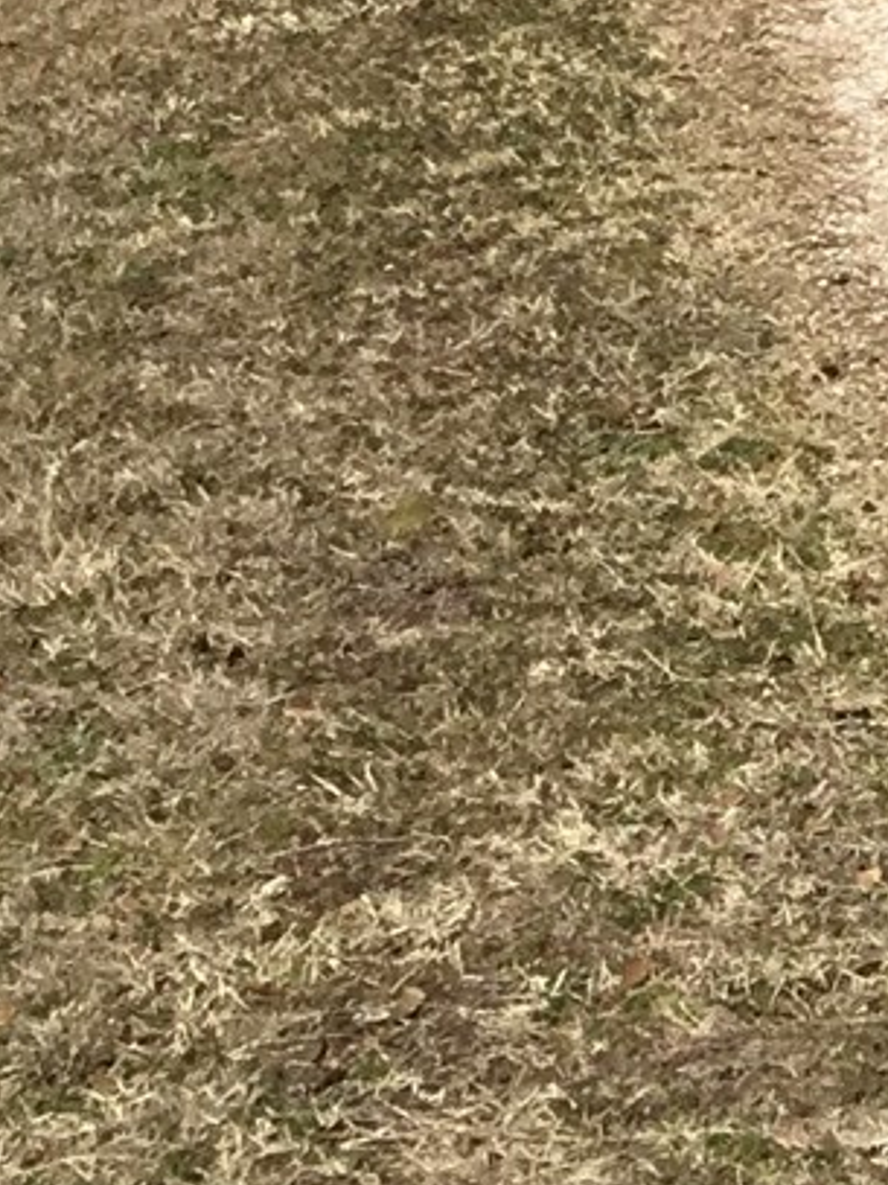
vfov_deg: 11.7
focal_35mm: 156
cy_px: -964
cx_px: 1939
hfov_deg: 8.8
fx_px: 5339
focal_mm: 3.3
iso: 25
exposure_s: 1/2146
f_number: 2.4
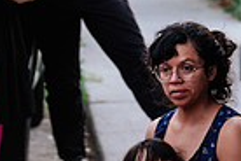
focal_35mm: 415
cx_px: 272
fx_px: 2778
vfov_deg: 3.3
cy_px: -172
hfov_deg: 5.0
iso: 400
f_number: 2.8
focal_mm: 66
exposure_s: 1/160
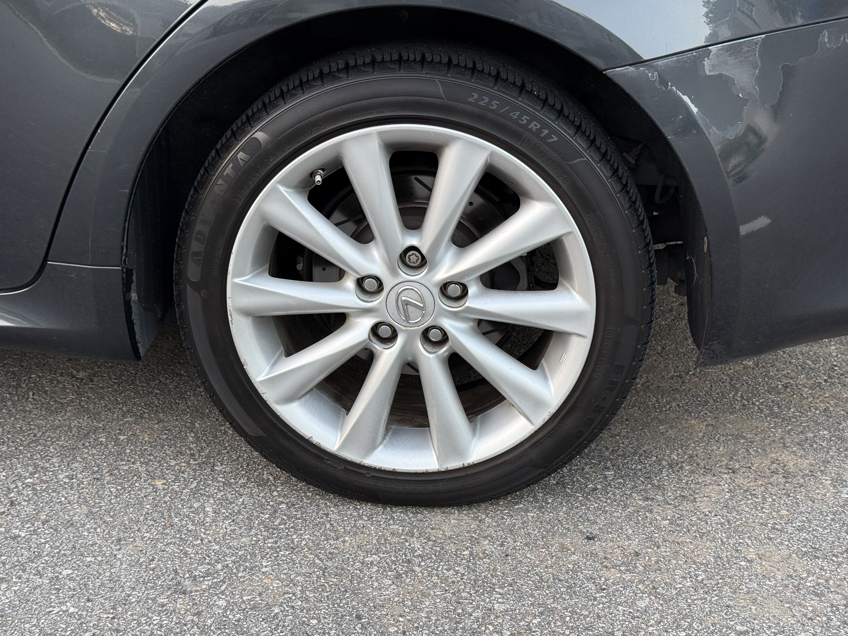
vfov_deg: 30.3
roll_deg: +0.3
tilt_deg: -20.7
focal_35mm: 48
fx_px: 1176
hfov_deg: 39.7
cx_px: 424
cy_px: 318
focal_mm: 6.76
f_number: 1.78
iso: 125
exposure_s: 1/60
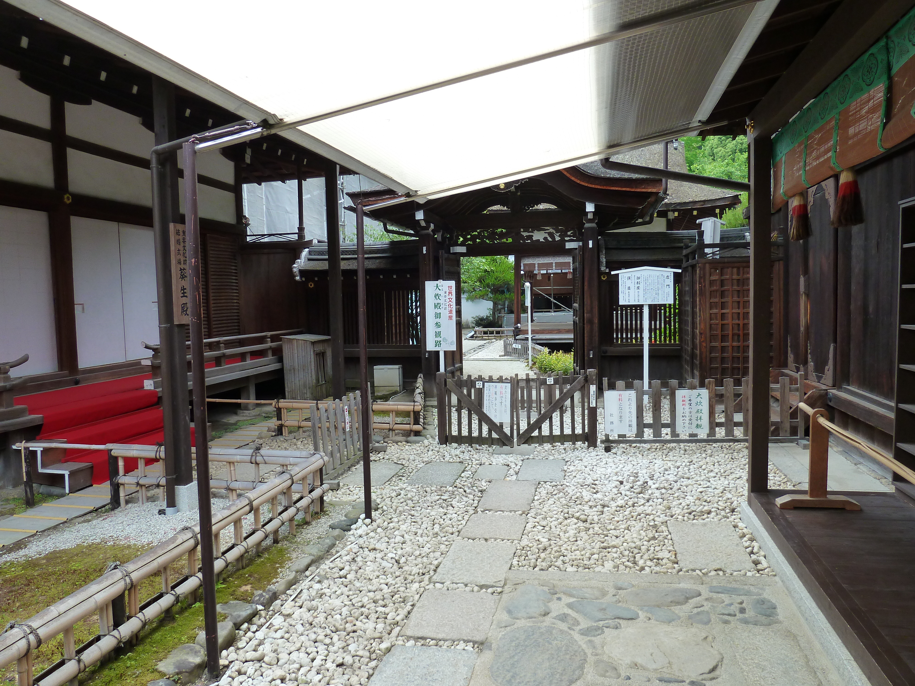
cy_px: 343
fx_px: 661
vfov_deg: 54.9
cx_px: 458
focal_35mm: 25
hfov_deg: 69.4
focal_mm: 4.1
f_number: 3.5
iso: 125
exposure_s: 1/100
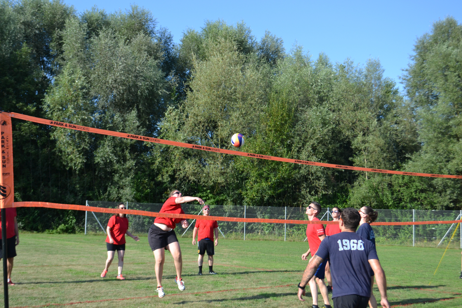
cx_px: 231
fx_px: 577
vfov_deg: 29.9
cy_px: 154
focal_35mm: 45
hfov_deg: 43.6
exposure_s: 1/1250
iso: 400
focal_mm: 30
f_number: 5
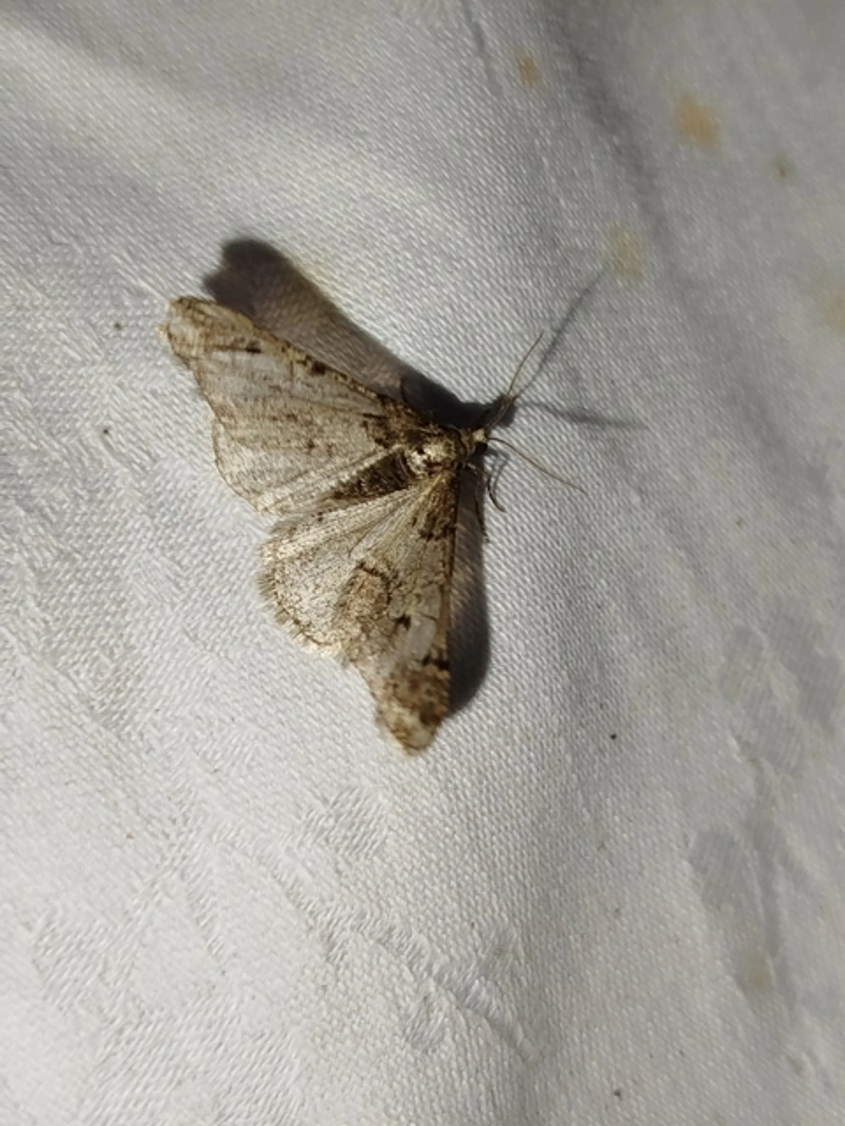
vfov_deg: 34.9
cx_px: 422
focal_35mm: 55
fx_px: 1790
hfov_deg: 26.6
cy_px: 563
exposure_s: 1/50
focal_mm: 5.31
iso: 64
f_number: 1.7
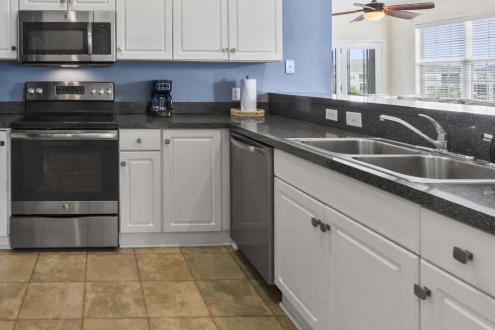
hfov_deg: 62.5
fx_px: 371
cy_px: 92
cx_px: 109
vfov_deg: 46.6
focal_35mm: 27
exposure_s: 1/4
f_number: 8
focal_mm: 16
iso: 320
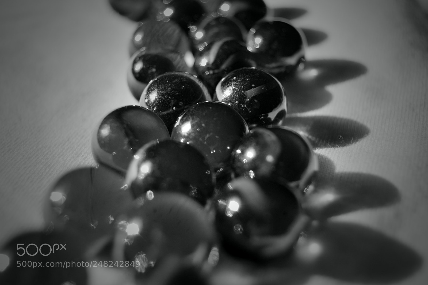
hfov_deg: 33.4
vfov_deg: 22.6
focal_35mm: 60
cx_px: 214
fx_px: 713
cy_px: 142
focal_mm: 40
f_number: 5
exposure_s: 1/320
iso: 200
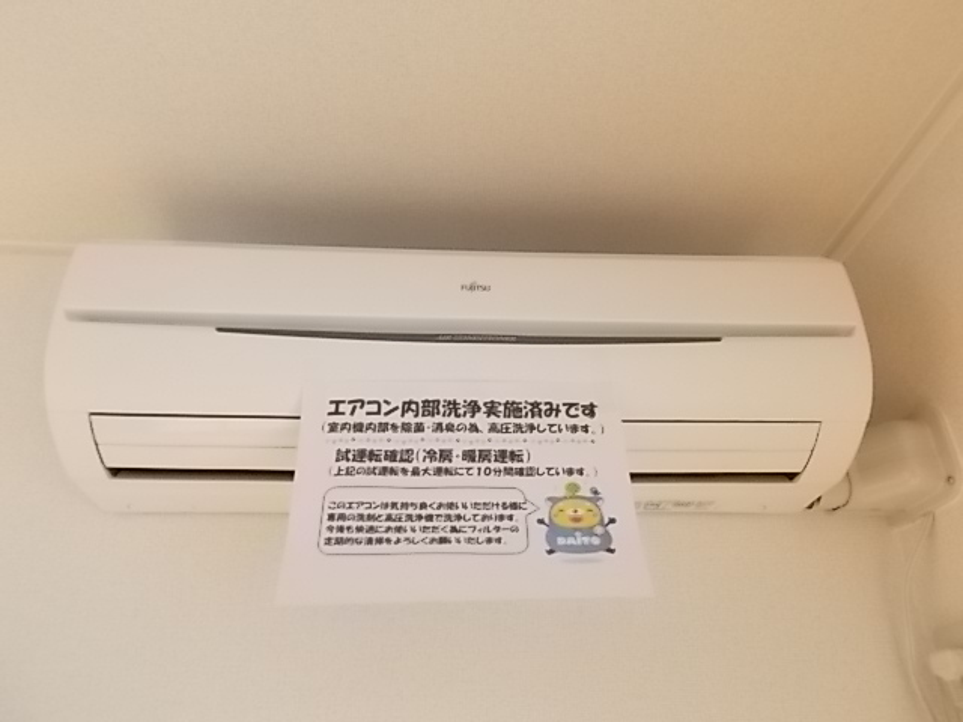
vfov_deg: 53.1
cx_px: 482
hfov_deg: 67.3
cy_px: 361
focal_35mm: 26
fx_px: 723
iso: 400
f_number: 3.2
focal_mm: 4.6
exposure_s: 1/250
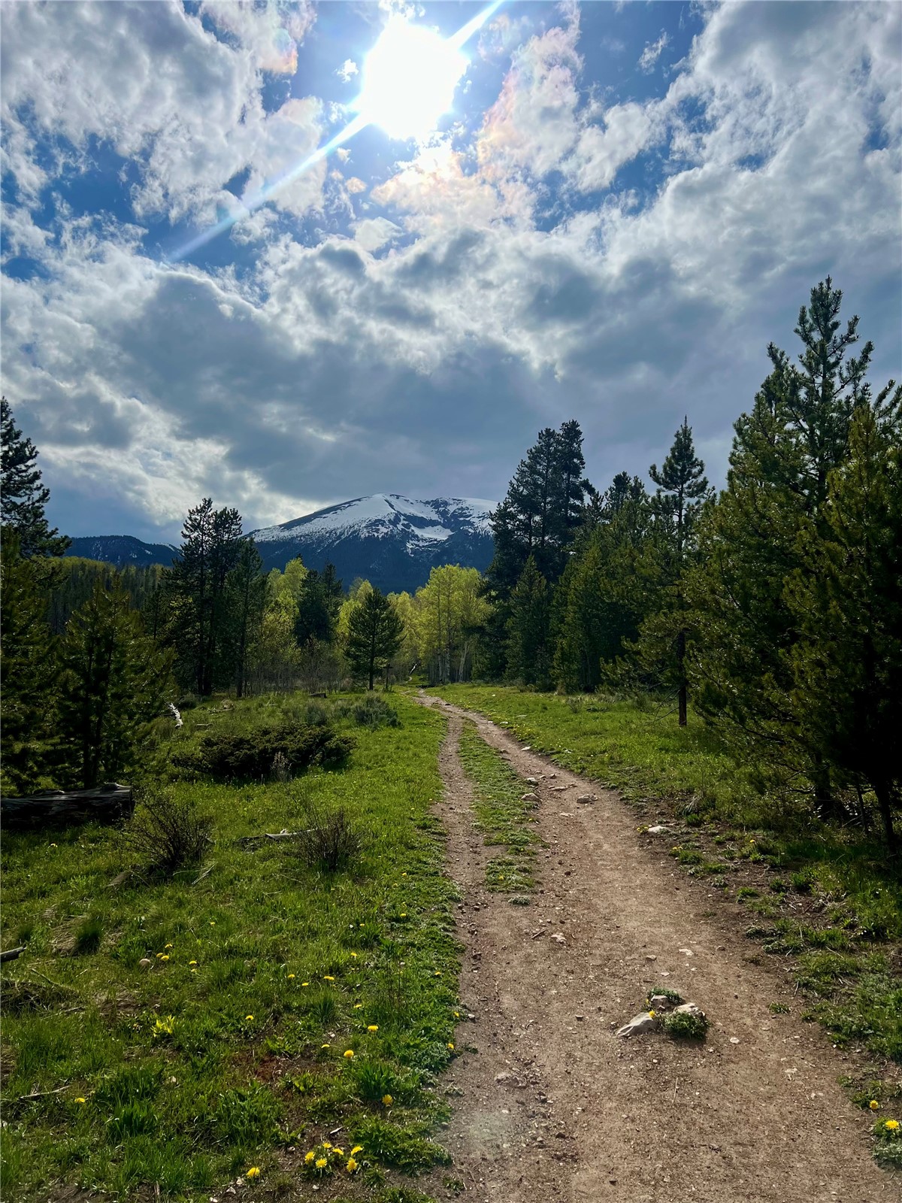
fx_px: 903
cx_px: 451
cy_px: 602
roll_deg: -3.7
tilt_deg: +7.4
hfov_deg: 53.1
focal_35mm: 26
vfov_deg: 67.3
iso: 40
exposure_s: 1/19231
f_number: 1.5
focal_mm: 5.7
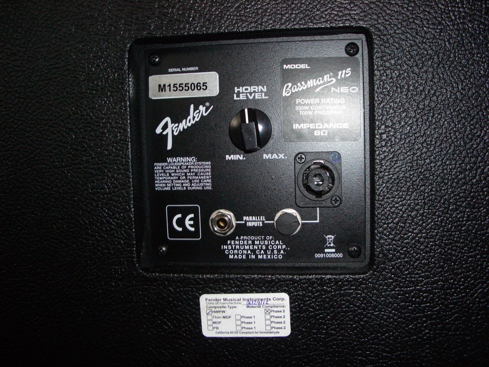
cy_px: 184
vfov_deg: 40.7
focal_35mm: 35
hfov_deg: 52.6
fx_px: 494
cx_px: 244
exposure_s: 1/60
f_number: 2.6
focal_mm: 5.8
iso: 200
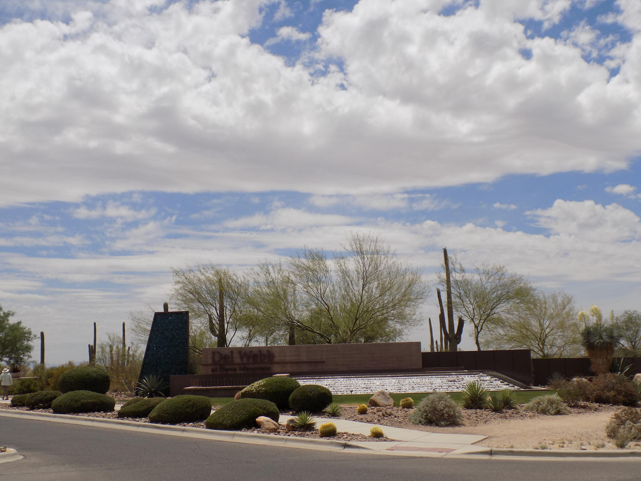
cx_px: 343
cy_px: 252
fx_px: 833
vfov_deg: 32.2
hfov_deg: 42.1
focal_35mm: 45
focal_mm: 7.3
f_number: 11.5
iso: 80
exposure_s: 1/200
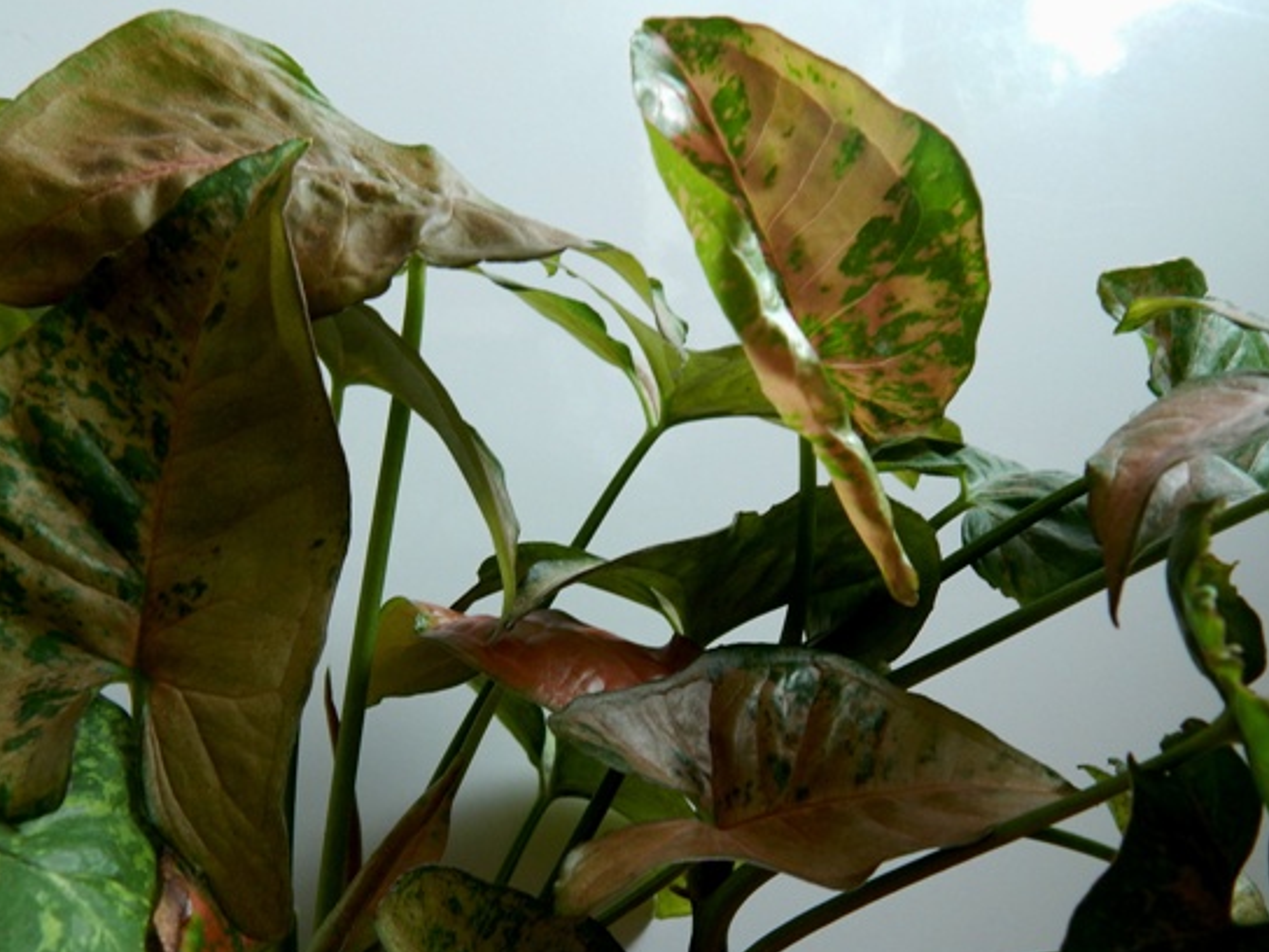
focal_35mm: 36
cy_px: 608
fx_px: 1320
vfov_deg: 39.3
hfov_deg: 51.2
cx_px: 546
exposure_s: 1/30
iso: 220
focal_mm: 5.1
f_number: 3.2
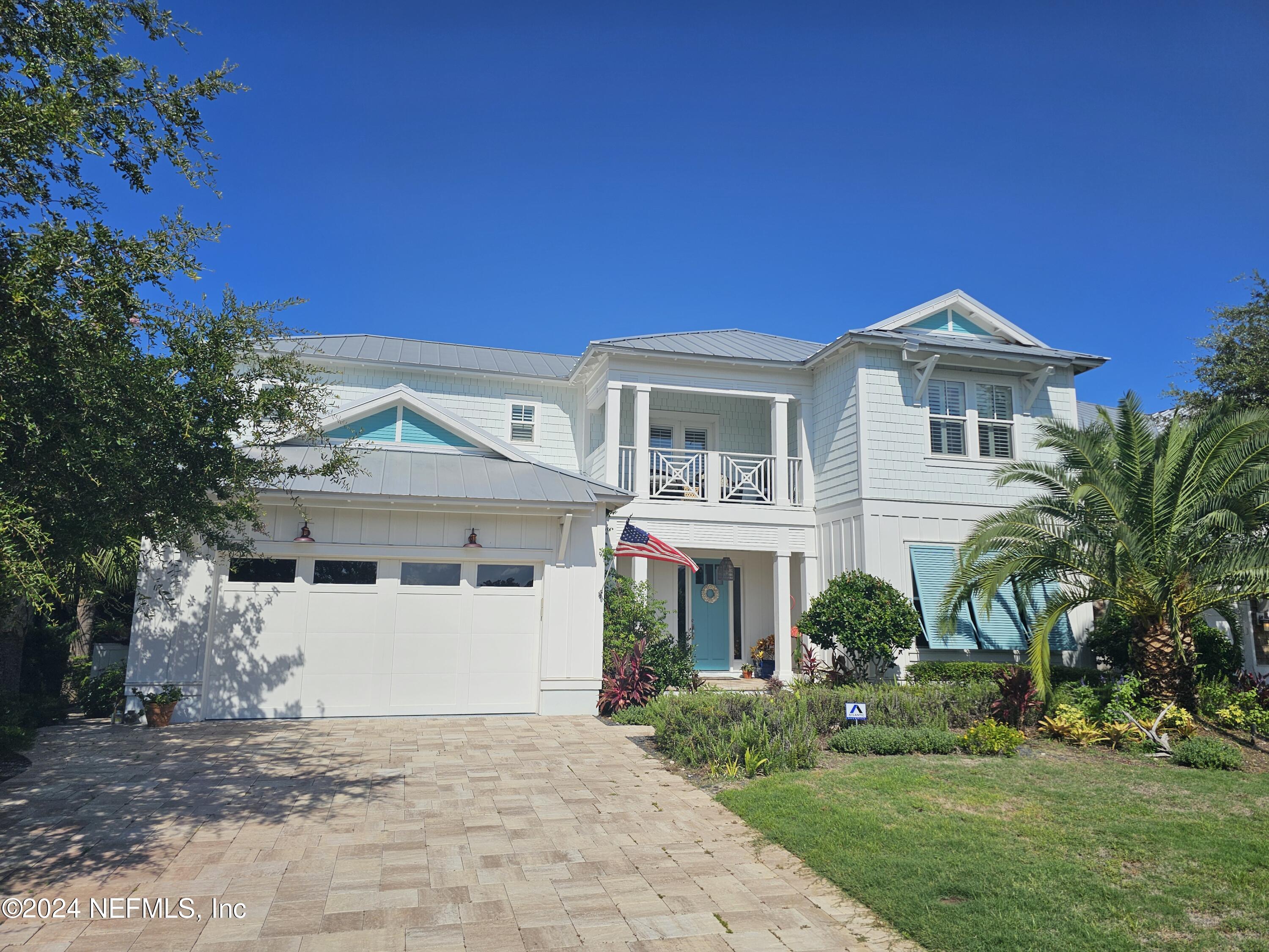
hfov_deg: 73.9
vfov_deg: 58.9
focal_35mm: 23
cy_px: 476
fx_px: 843
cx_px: 634
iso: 10
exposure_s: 1/1951
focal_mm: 6.3
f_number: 1.7
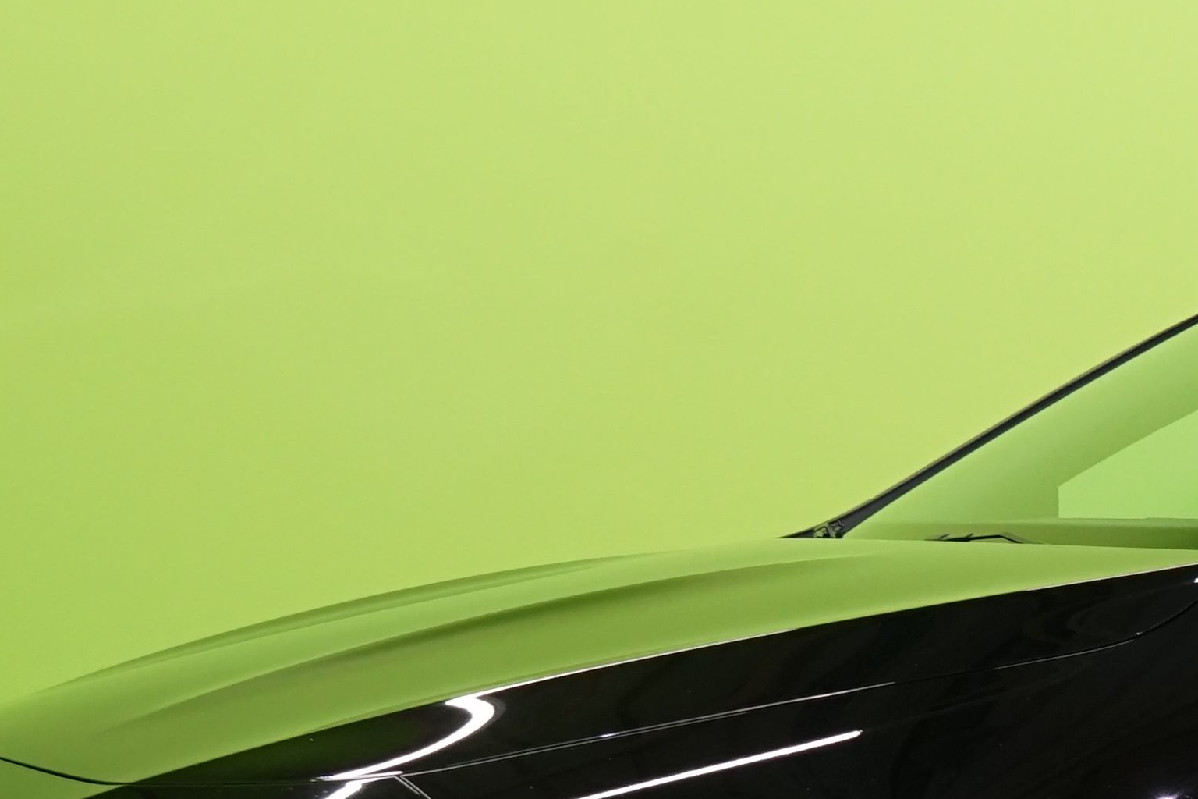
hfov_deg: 15.6
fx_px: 4159
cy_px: 757
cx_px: 1536
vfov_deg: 10.9
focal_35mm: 125
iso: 800
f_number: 6.3
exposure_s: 1/30
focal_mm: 32
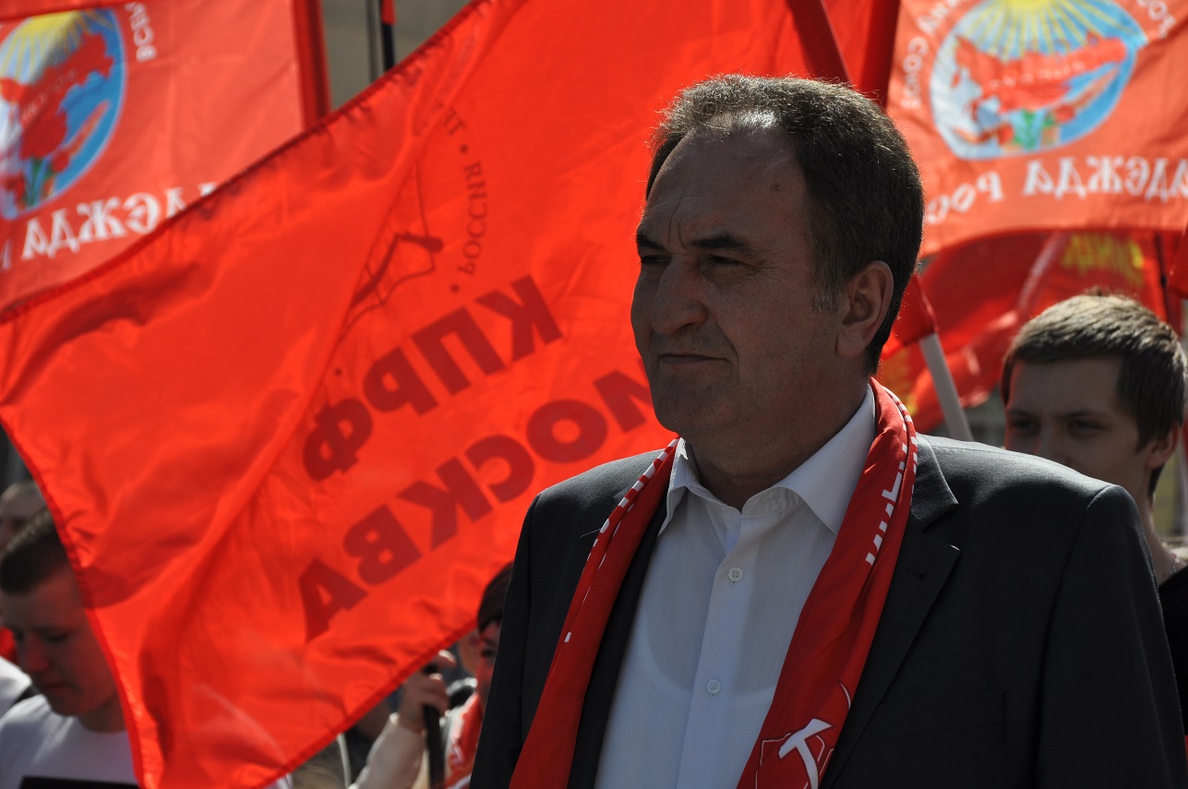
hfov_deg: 10.6
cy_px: 394
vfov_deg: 7.0
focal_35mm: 195
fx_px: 6428
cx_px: 594
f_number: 10
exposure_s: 1/500
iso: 200
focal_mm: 130
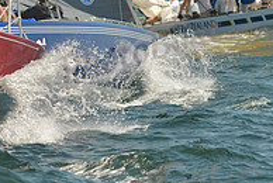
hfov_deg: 2.9
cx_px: -11
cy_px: -6
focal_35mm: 716
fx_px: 5438
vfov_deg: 1.9
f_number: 8
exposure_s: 1/1250
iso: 280
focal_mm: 240
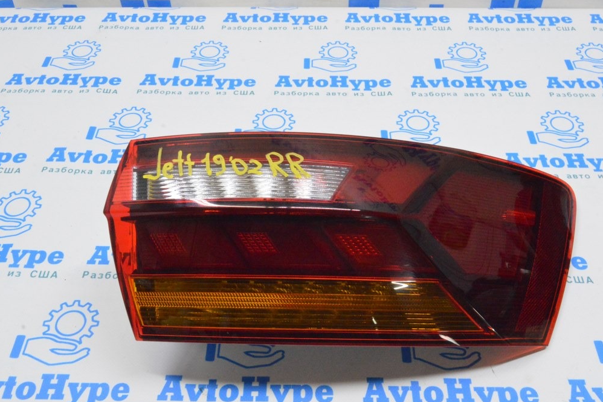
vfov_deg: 33.4
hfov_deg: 48.5
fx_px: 670
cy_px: 200
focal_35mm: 40
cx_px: 303
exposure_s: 1/20
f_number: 20
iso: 6400
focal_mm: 26
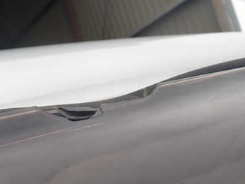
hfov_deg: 34.8
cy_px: 109
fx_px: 389
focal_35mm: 55
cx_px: 97
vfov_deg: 26.5
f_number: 3.2
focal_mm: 5.4
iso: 100
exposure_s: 1/320
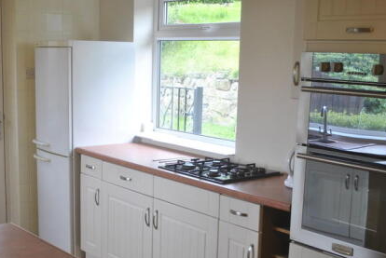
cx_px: 174
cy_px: 174
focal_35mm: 52
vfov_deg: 25.9
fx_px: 558
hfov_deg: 38.1
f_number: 4
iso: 200
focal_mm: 22
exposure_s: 1/60
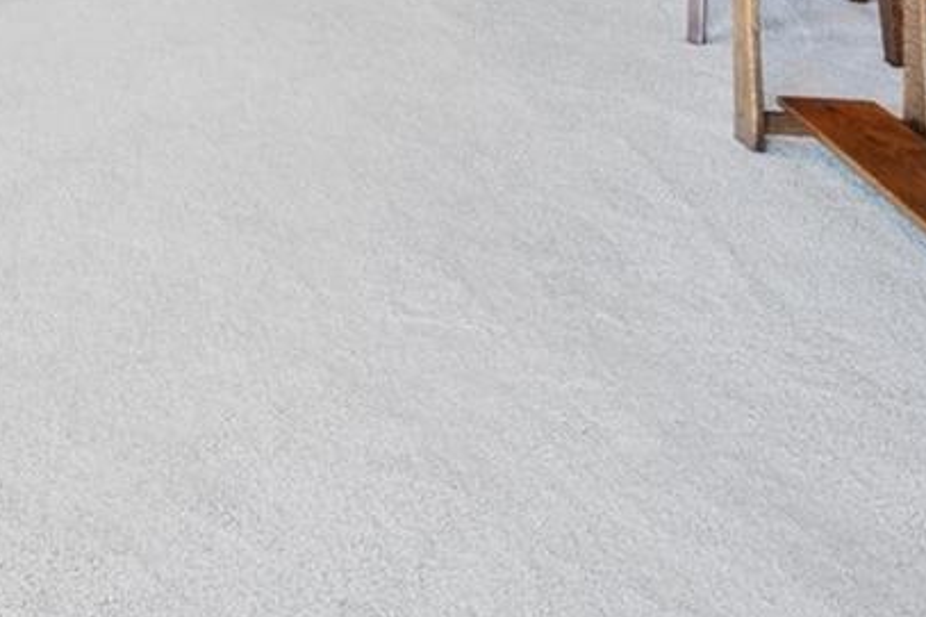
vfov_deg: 18.7
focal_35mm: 59
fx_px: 1517
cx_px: -180
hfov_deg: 29.3
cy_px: -439
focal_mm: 15
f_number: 11
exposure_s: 1/8
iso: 800
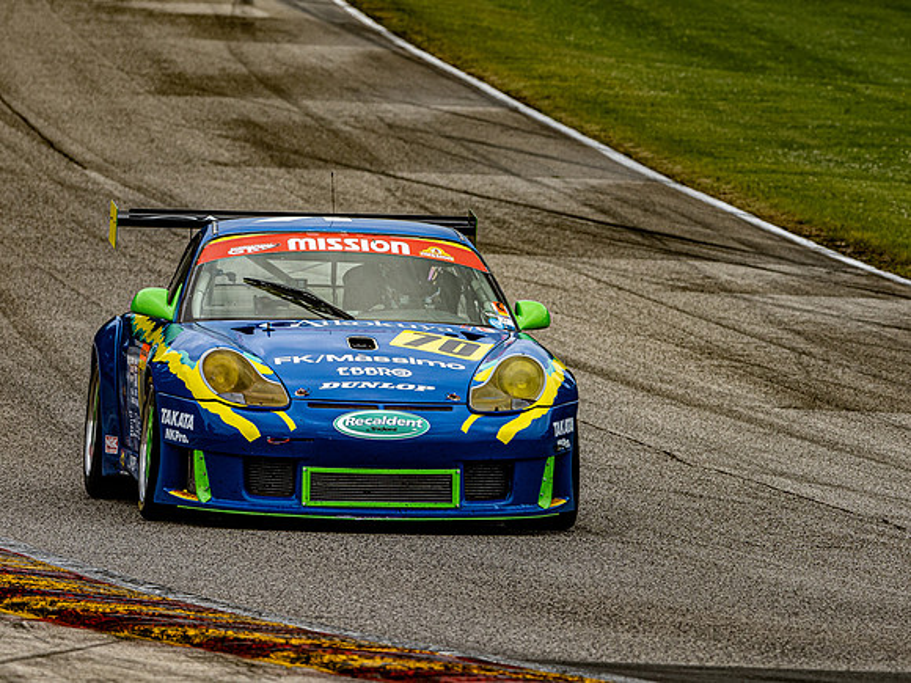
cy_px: 342
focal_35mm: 601
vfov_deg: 2.5
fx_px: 15817
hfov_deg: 3.3
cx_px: 456
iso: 400
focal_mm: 300
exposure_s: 1/400
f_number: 8
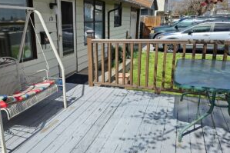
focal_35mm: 32
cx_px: 81
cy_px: 75
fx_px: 204
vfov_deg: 41.1
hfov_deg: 57.7
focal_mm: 5.4
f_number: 1.8
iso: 25
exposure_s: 1/2635
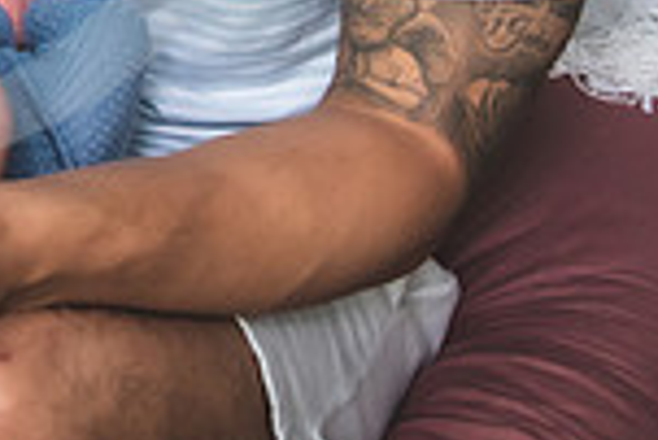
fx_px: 1738
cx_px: -253
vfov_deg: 13.0
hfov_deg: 19.4
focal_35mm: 95
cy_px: -359
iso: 1600
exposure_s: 1/125
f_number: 2.8
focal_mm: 24
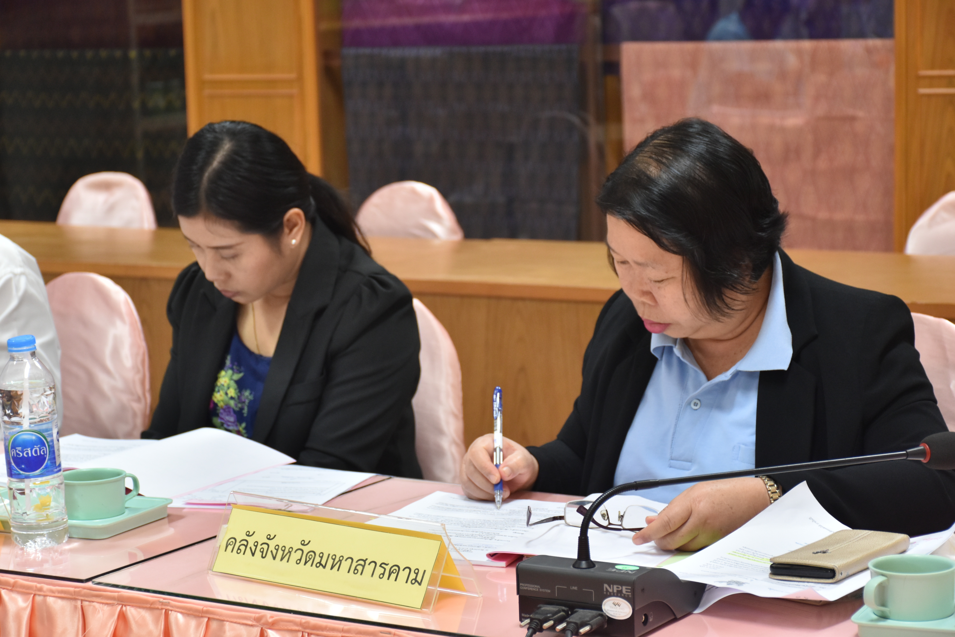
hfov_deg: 22.6
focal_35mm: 90
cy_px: 318
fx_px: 2387
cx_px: 478
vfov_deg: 15.2
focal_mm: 60
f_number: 5
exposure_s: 1/50
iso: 800
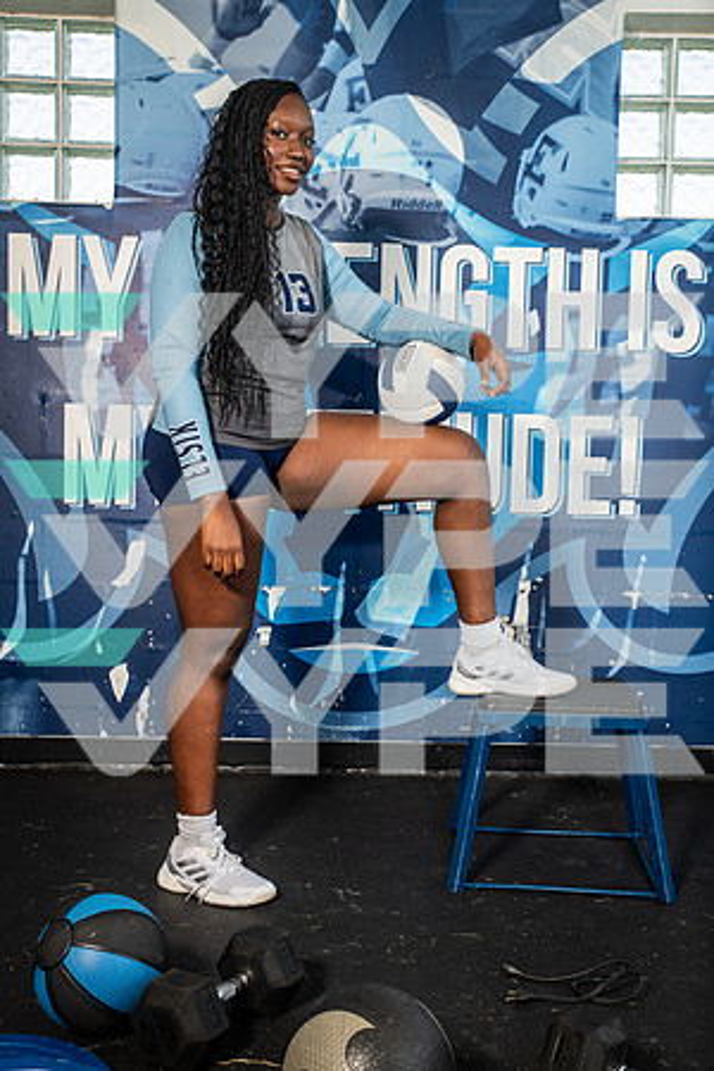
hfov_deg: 31.9
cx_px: 357
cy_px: 536
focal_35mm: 42
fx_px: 1249
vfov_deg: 46.4
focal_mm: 42
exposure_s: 1/250
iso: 250
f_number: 7.1
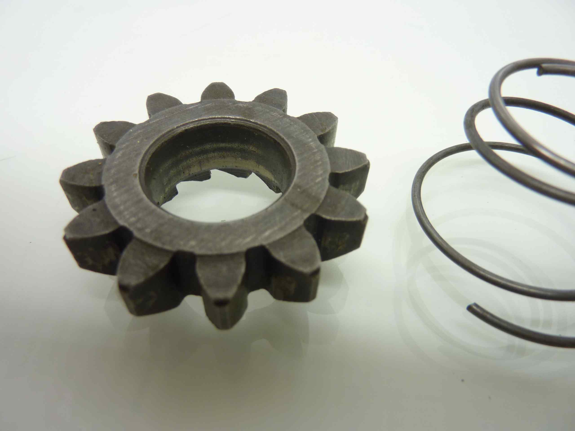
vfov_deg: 54.9
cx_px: 288
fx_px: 415
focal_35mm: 25
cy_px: 216
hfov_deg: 69.4
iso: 80
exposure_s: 1/25
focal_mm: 4.1
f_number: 3.3
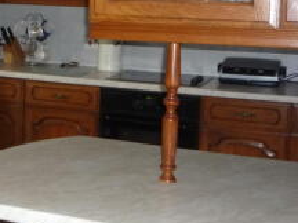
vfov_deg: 18.0
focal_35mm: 81
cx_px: 60
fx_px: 697
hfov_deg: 23.8
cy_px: 36
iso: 320
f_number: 3.3
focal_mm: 5.2
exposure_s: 1/30
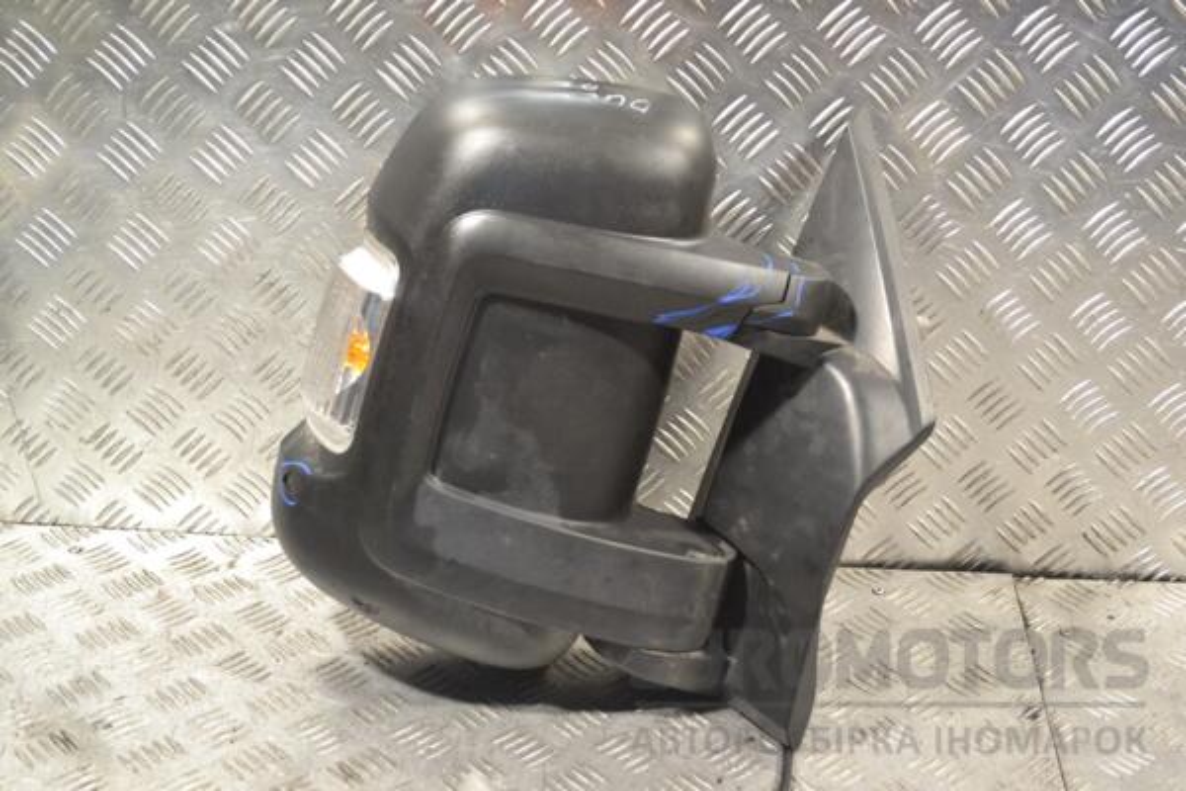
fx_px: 1779
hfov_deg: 36.9
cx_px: 593
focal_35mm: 54
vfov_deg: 25.1
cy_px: 396
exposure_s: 1/320
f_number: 5.6
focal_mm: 36
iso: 3200
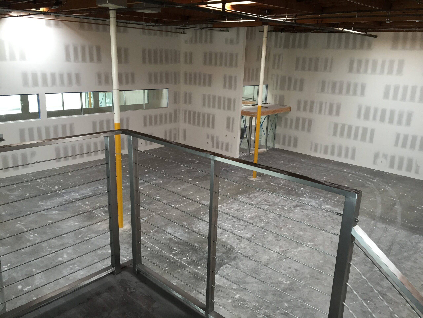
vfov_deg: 48.2
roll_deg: -1.9
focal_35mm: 29
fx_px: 354
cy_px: 159
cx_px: 212
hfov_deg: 61.7
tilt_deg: -14.7
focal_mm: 4.15
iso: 80
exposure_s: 1/30
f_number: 2.2
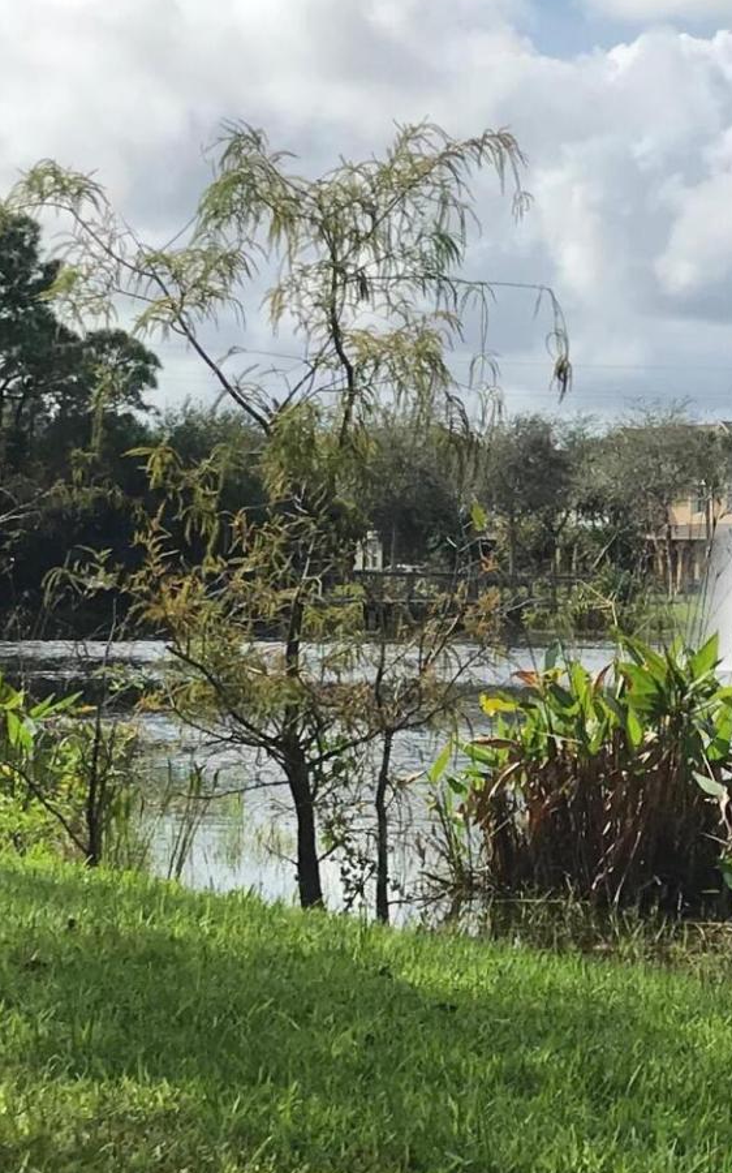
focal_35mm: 95
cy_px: 645
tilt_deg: +0.0
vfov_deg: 21.9
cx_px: 832
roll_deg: -1.5
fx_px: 3034
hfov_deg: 13.4
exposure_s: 1/4566
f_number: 1.8
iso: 20
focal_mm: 3.99
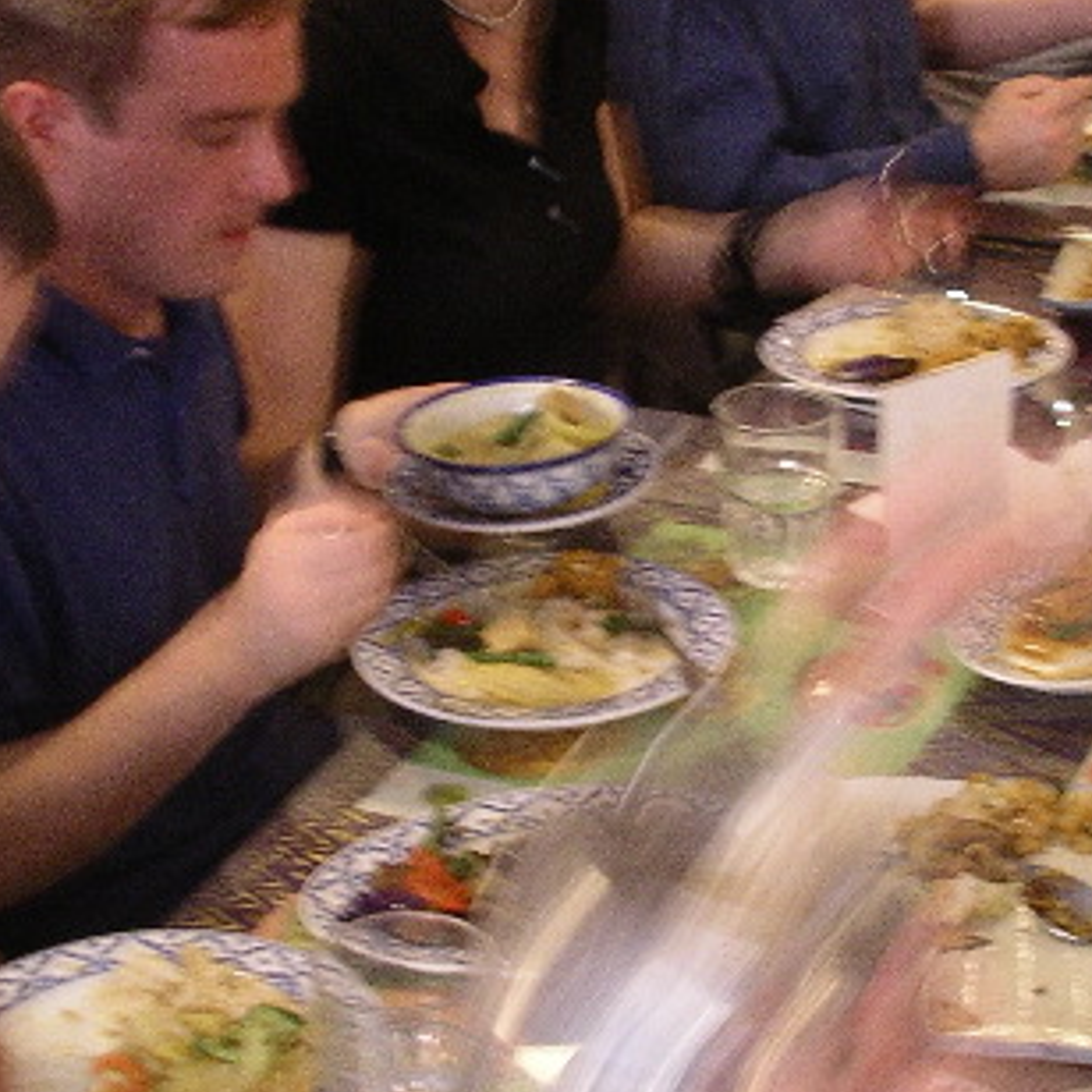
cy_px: 482
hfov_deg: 20.4
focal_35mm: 85
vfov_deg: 20.4
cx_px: 695
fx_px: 3034
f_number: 2.8
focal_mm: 7.8
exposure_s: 1/4
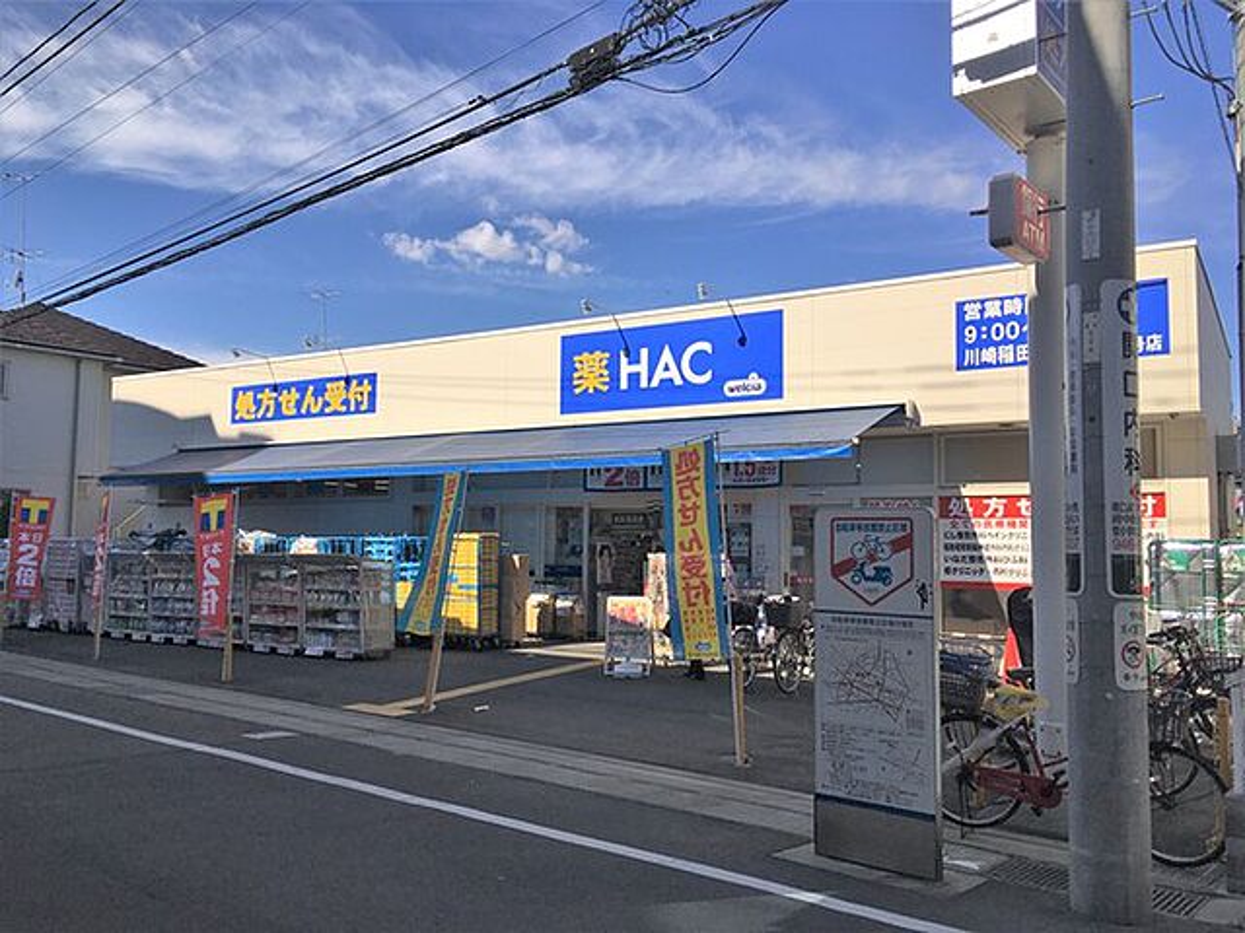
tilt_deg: +4.4
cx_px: 622
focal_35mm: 29
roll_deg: -0.7
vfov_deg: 48.2
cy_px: 466
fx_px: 1043
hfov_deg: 61.7
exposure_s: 1/2481
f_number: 2.2
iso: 25
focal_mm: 4.15
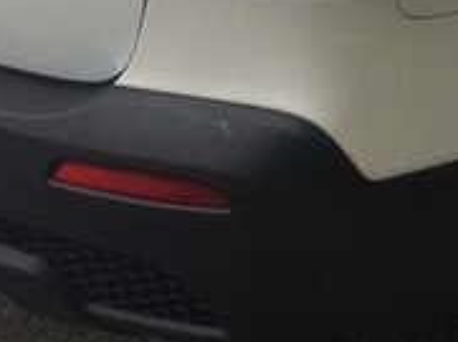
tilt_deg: -14.9
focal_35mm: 106
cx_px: 498
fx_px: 1400
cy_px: -115
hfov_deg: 17.9
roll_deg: -1.4
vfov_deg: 13.4
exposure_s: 1/805
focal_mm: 4.15
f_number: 2.2
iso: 32
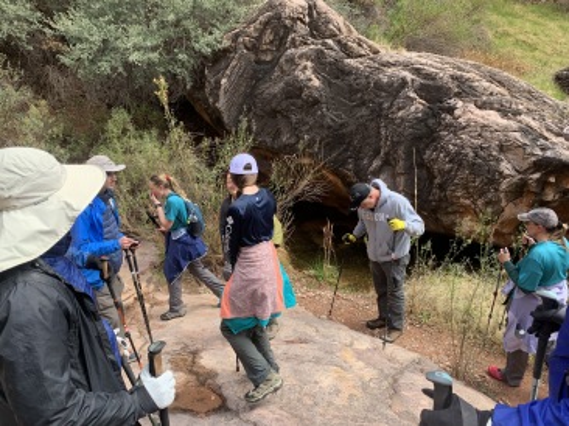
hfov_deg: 67.3
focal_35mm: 26
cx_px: 284
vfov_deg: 53.0
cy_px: 213
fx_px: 427
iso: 25
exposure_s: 1/246
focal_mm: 4.25
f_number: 1.8
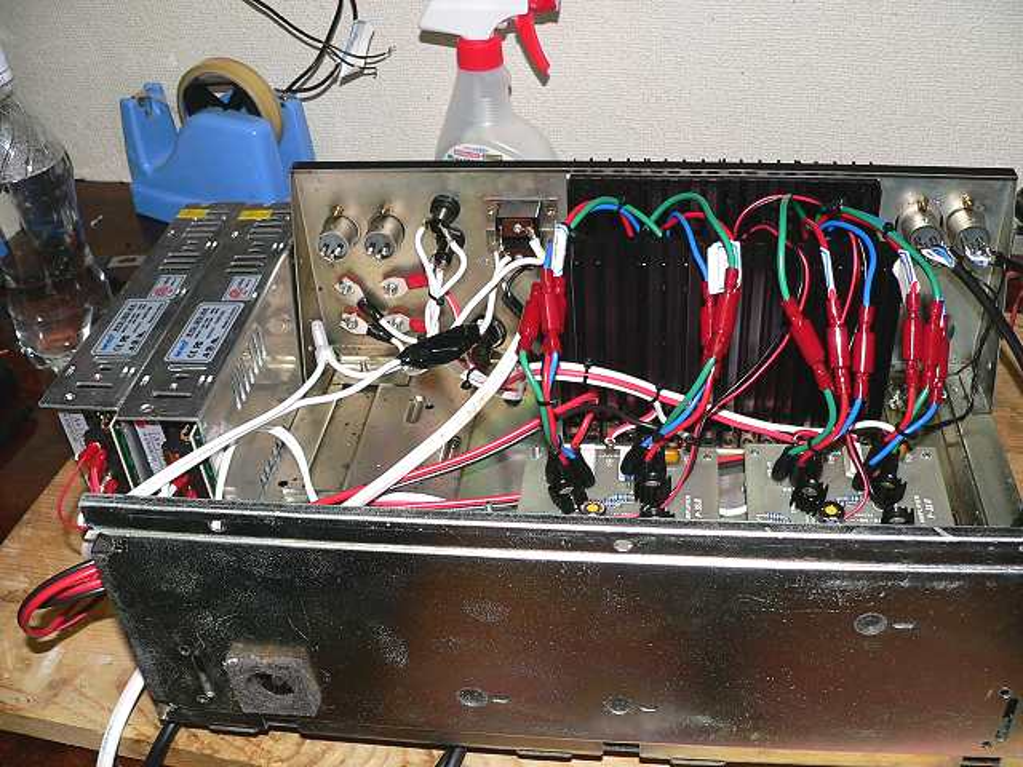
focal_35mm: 36
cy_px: 384
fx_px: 1064
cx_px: 512
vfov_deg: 39.7
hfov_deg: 51.4
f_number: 2.8
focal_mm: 6
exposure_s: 1/60
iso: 100
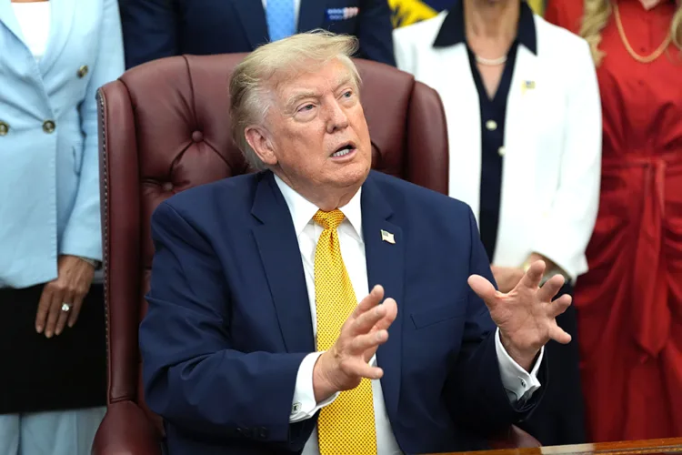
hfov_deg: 17.8
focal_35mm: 115
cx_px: 341
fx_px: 2178
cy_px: 228
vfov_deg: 11.9
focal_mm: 115
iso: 4000
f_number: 2.8
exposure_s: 1/400
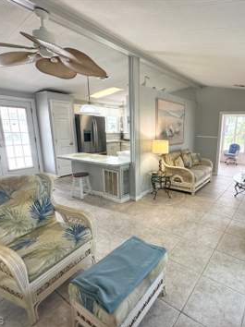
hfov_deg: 65.8
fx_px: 180
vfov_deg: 84.7
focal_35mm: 19
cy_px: 164
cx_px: 173
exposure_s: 1/120
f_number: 2.2
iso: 160
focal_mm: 2.22
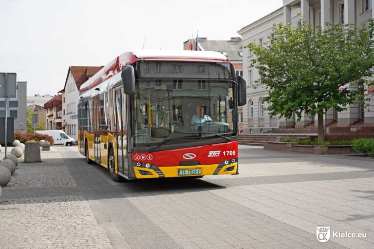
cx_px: 187
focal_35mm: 45
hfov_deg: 43.6
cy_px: 124
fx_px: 467
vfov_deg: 29.8
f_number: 2.8
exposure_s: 1/1000
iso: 100
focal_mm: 45
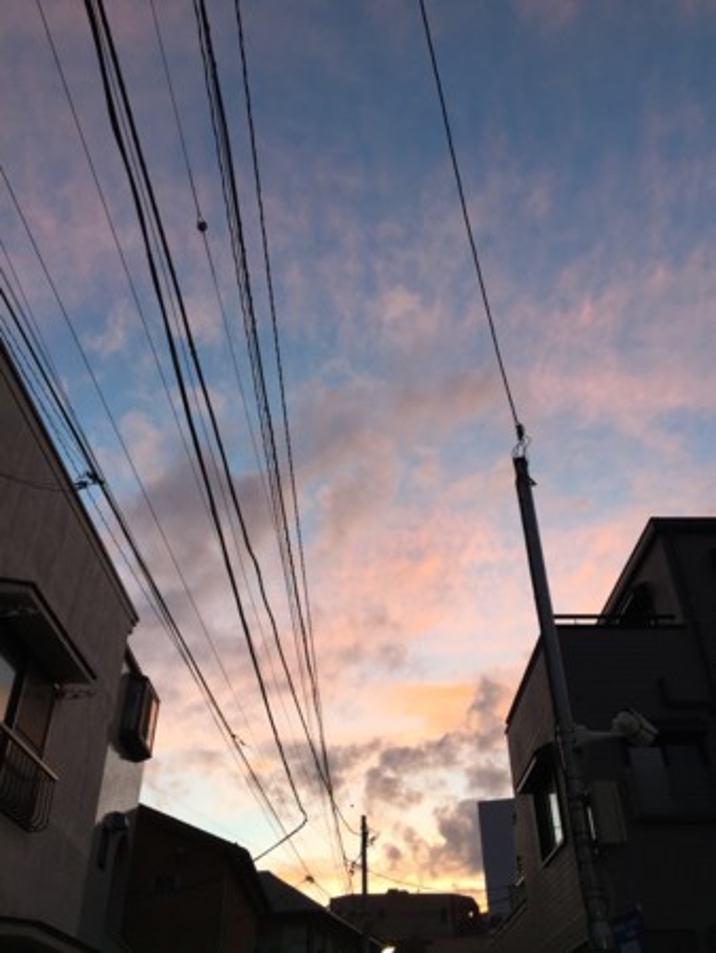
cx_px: 358
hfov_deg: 48.3
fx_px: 799
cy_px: 476
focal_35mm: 29
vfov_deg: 61.6
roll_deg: +0.9
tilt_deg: +37.0
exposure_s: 1/60
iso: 32
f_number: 2.2
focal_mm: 4.15
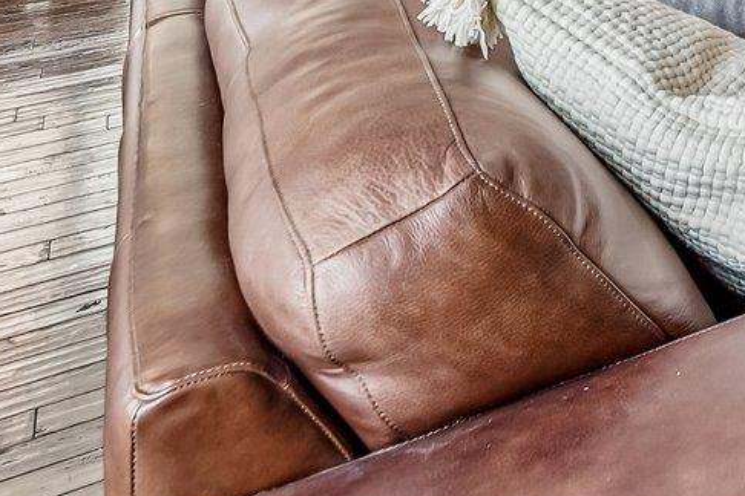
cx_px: 1240
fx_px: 1221
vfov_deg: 17.5
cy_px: -451
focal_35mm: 59
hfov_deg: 23.4
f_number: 8
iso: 400
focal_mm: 14
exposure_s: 1/13
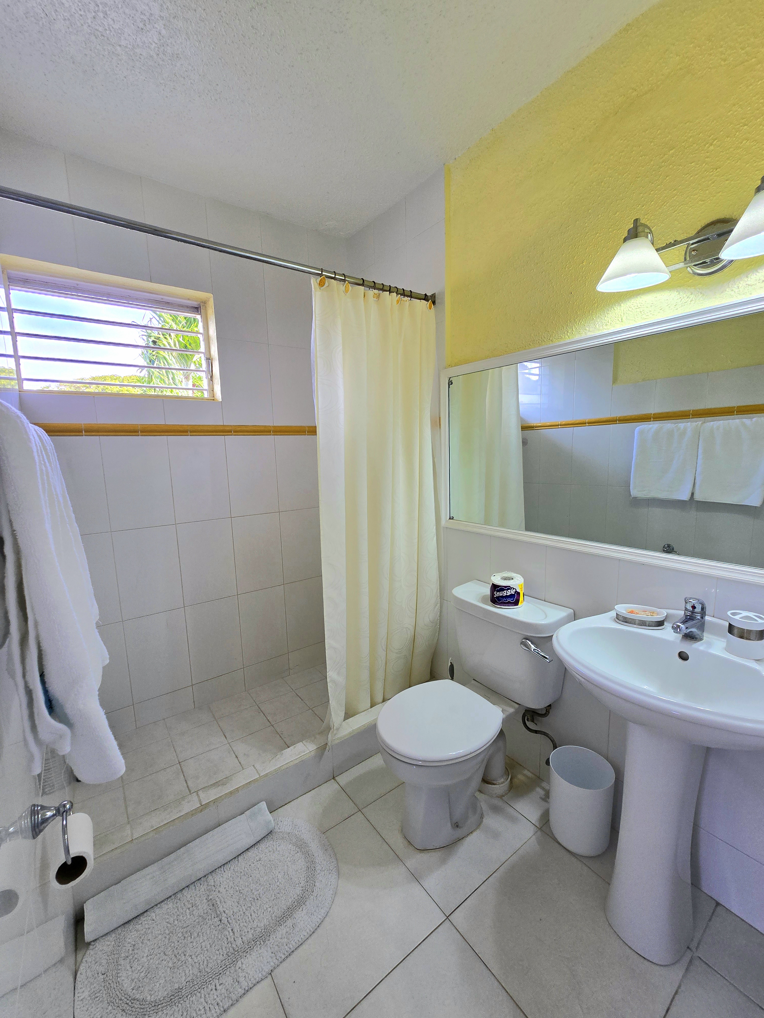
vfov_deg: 106.2
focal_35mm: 13
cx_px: 382
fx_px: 383
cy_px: 509
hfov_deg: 89.9
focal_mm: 2.2
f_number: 2.2
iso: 50
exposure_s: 1/101
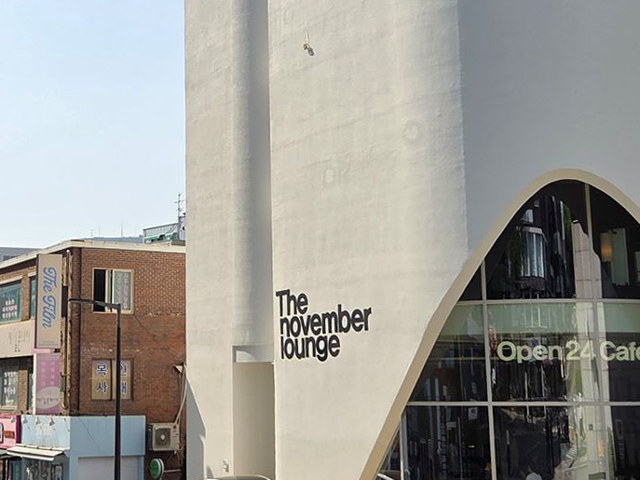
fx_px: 1239
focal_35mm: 67
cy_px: 138
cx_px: 206
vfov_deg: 21.8
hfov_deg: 28.8
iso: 80
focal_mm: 5.4
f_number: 1.8
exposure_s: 1/5004
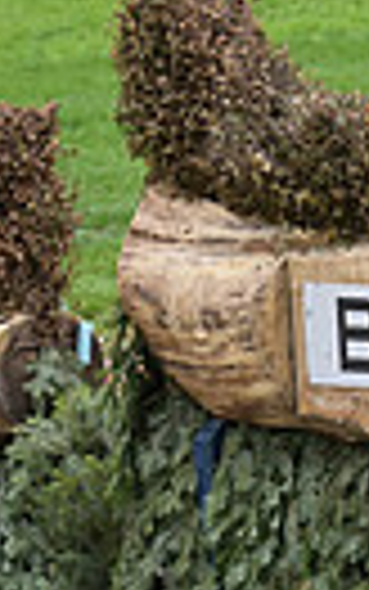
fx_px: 8695
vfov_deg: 3.9
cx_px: 1053
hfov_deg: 2.4
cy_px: 462
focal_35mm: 541
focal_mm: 120
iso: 1400
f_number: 5.6
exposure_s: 1/1250
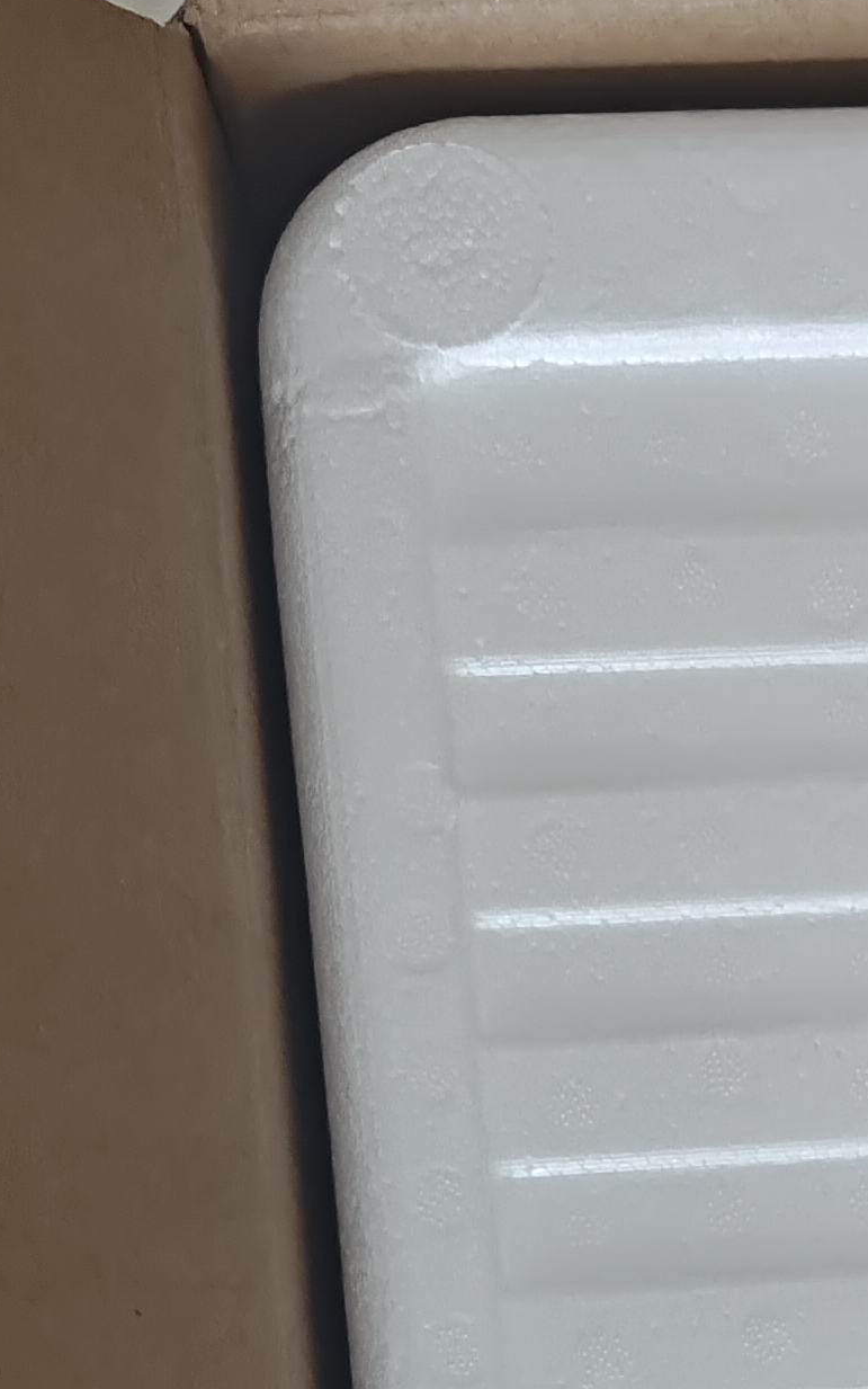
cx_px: 1119
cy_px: 1786
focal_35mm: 81
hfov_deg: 15.4
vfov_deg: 22.8
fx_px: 3065
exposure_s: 1/50
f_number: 1.88
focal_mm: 5.56
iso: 1509
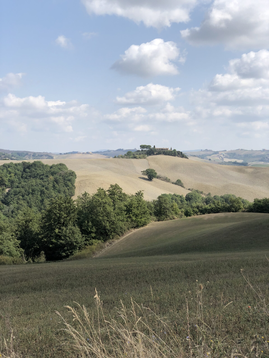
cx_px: 134
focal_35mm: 52
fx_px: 539
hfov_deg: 28.0
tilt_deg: -0.4
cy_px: 179
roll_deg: -0.3
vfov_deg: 36.8
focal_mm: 6
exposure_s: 1/1171
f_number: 2.4
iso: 16
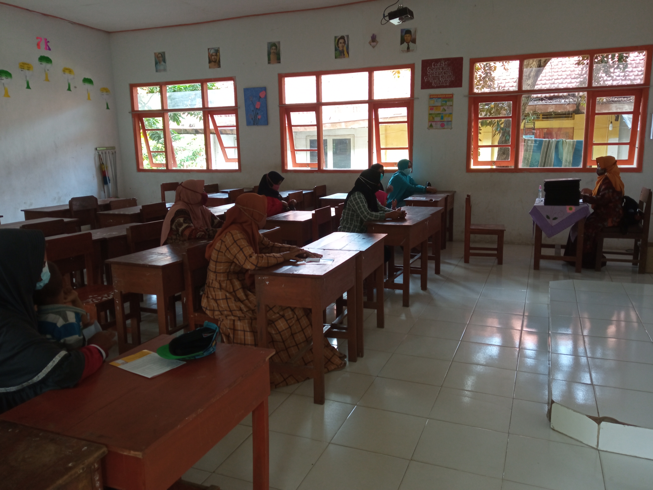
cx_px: 326
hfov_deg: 65.3
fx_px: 509
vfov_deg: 51.4
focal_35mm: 27
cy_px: 245
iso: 223
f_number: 2.2
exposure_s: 1/30
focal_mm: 3.79
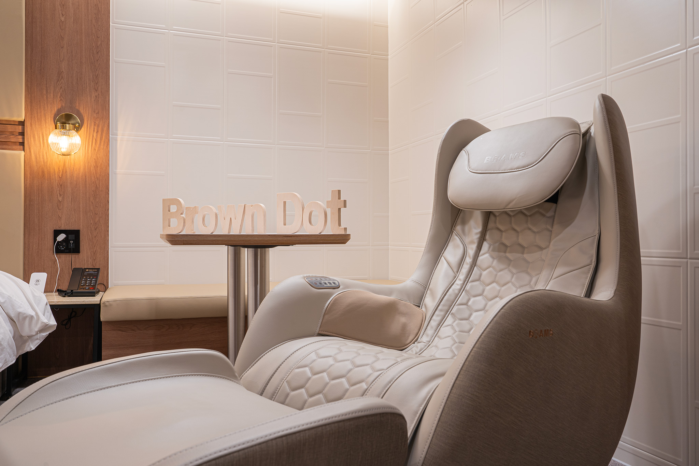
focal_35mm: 29
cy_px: 233
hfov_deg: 63.7
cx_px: 350
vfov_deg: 45.0
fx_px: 563
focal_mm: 29
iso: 100
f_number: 10
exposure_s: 1/2.5
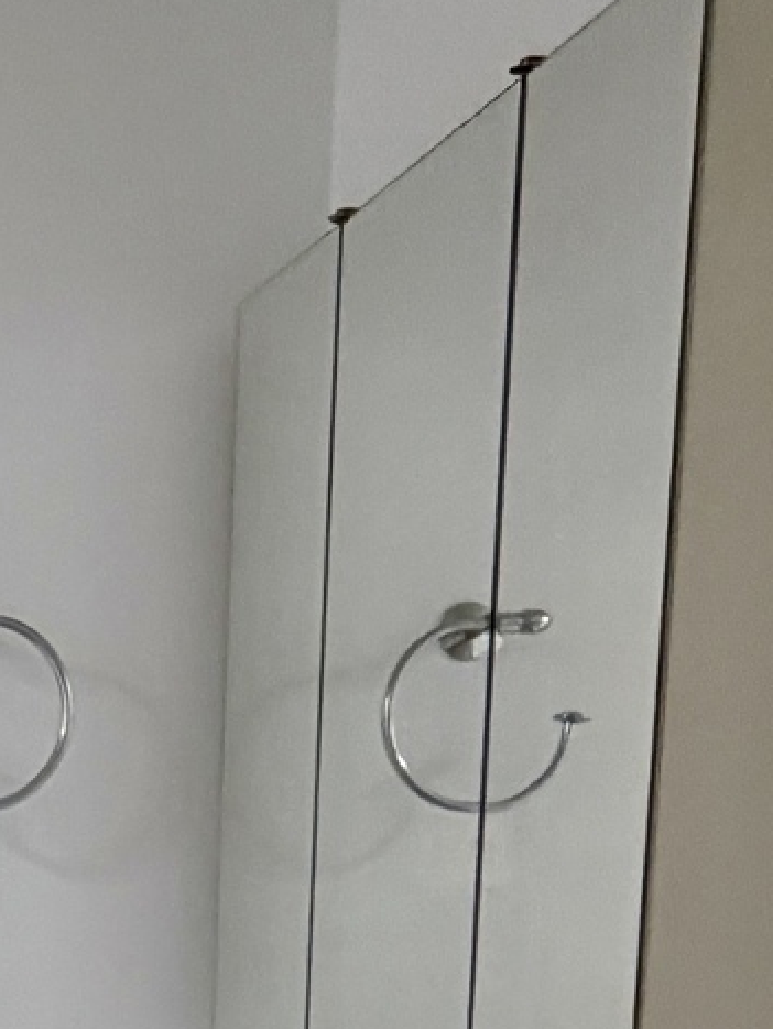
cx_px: -425
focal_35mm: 69
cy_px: 1289
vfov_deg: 24.9
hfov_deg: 18.6
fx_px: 2052
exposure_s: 1/120
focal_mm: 2.22
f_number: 2.2
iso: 250
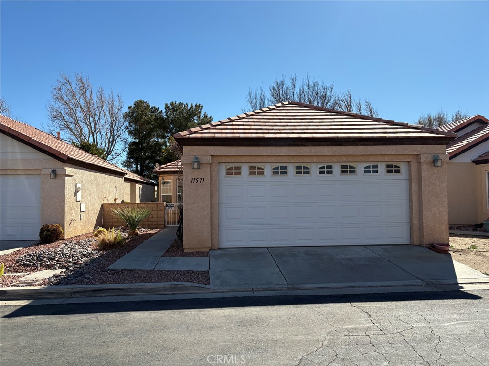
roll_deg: +0.4
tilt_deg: +3.0
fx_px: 367
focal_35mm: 26
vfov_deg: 53.1
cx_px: 244
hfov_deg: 67.3
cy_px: 183
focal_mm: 5.96
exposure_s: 1/3448
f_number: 1.6
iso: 50
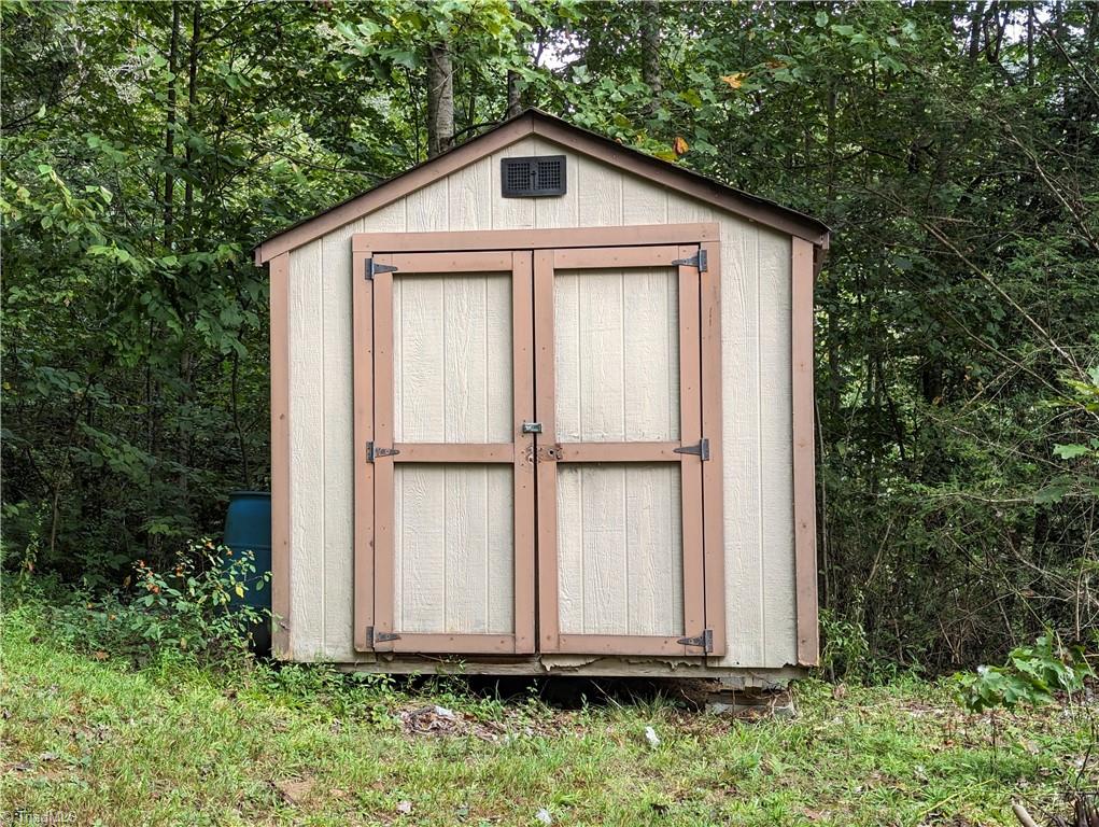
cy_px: 414
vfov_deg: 30.3
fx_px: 1526
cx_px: 550
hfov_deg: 39.6
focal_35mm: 48
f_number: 1.85
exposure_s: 1/204
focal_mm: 6.81
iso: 71
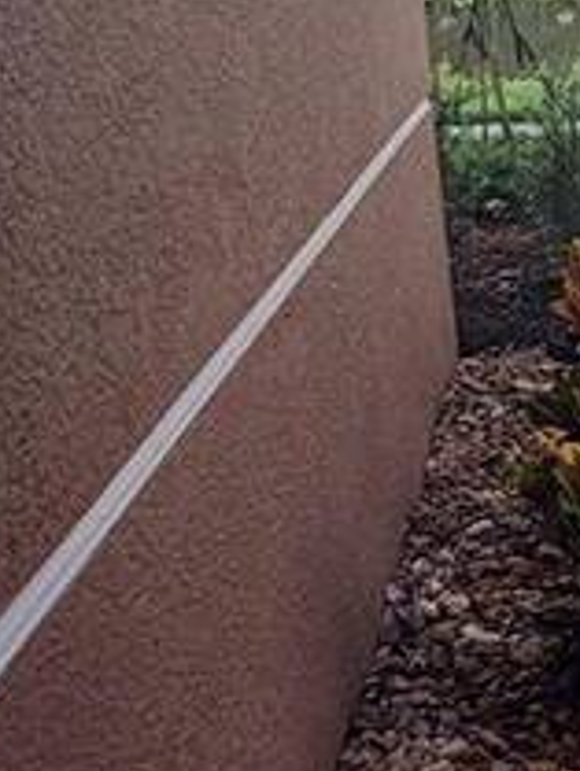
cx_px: 1160
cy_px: 125
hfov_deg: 16.6
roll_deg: +1.1
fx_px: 1495
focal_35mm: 67
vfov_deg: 28.2
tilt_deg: -9.5
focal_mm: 2.22
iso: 64
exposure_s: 1/461
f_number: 2.2
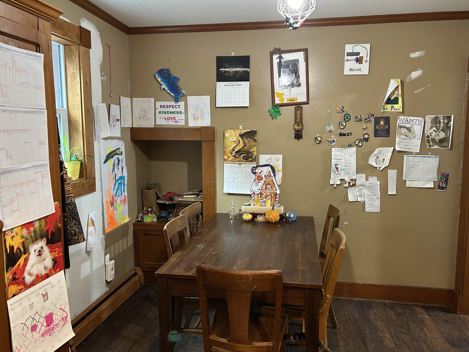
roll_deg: +0.4
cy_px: 173
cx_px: 237
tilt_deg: -6.6
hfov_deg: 65.3
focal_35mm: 27
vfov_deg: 51.4
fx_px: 366
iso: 320
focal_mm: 5.7
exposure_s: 1/60
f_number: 1.5
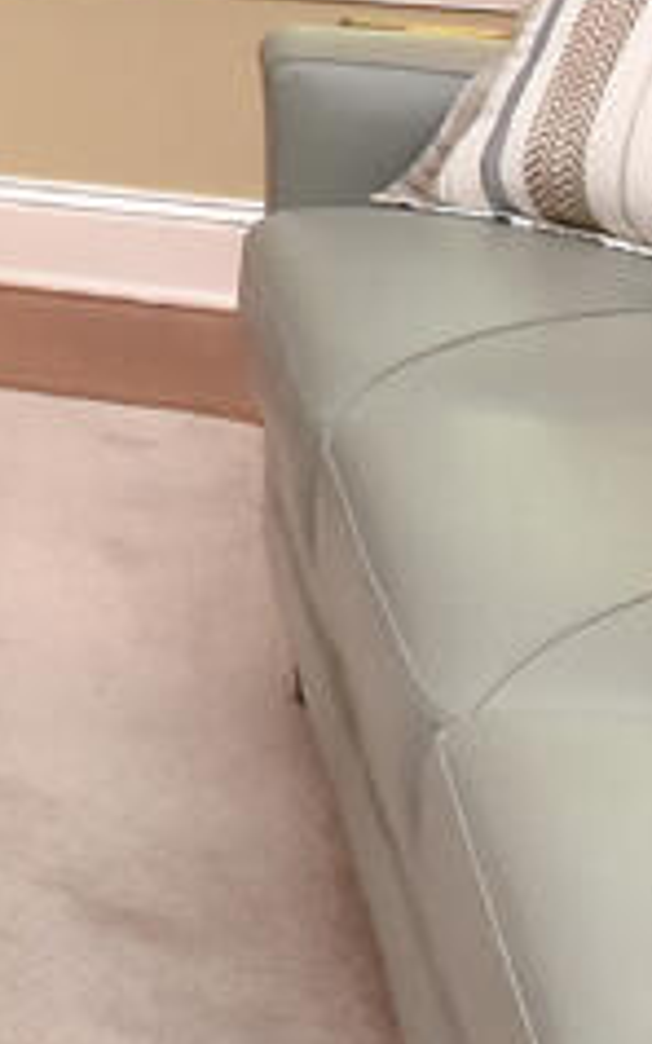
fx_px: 3300
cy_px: -524
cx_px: -1762
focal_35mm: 116
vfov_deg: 16.4
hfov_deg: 8.1
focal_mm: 10
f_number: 8
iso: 400
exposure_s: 1/40
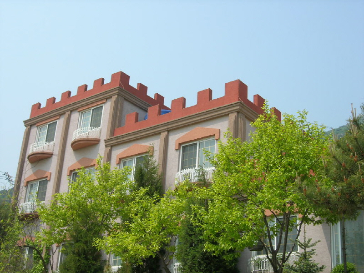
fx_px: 536
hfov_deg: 37.5
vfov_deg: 28.6
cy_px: 136
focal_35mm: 51
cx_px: 182
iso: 64
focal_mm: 10.6
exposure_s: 1/464
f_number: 5.4
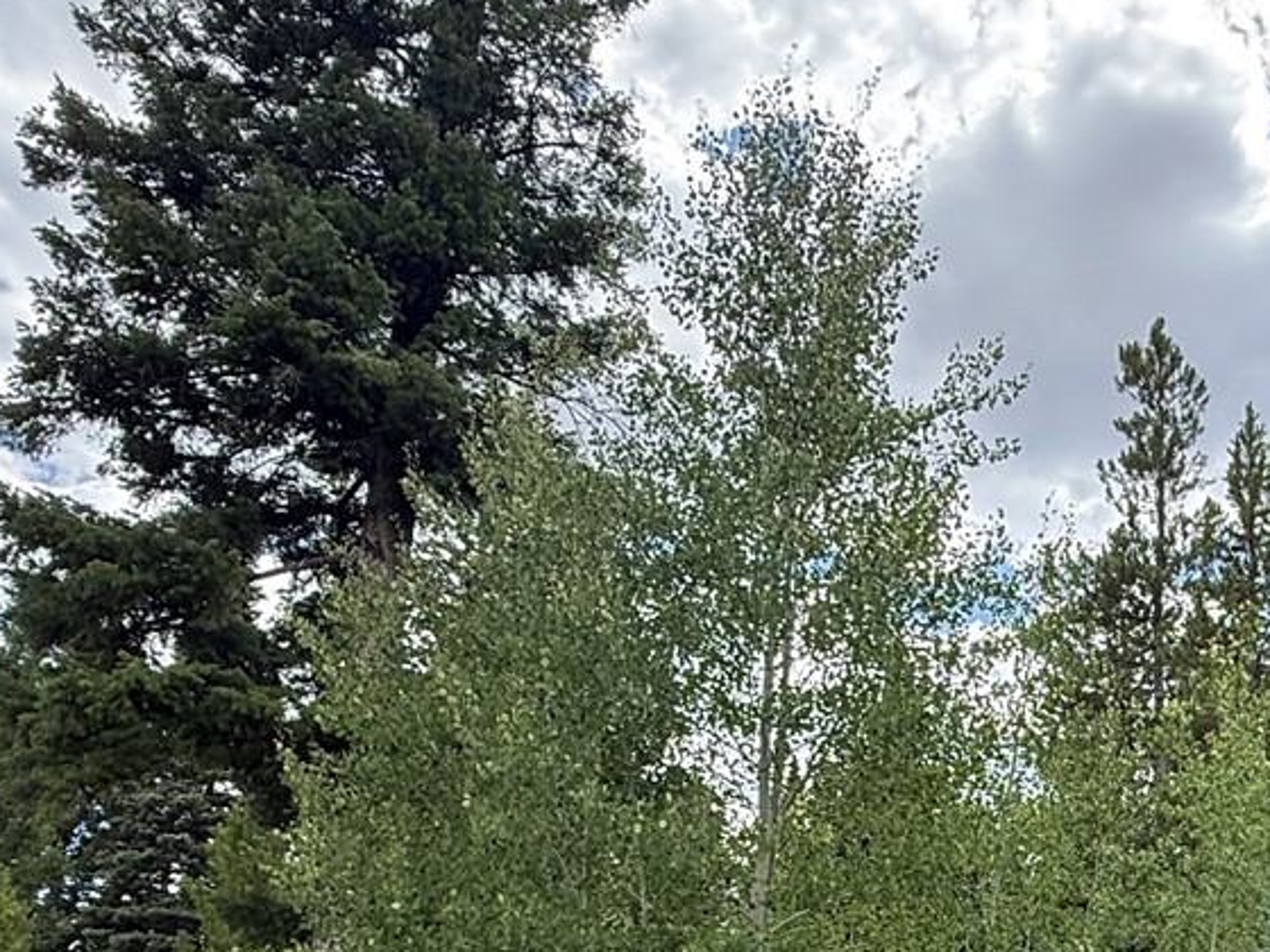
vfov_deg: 32.6
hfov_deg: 43.9
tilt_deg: +12.5
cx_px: 1064
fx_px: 1468
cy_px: 981
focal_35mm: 40
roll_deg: -0.7
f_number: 2.2
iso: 64
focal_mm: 2.22
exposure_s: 1/569
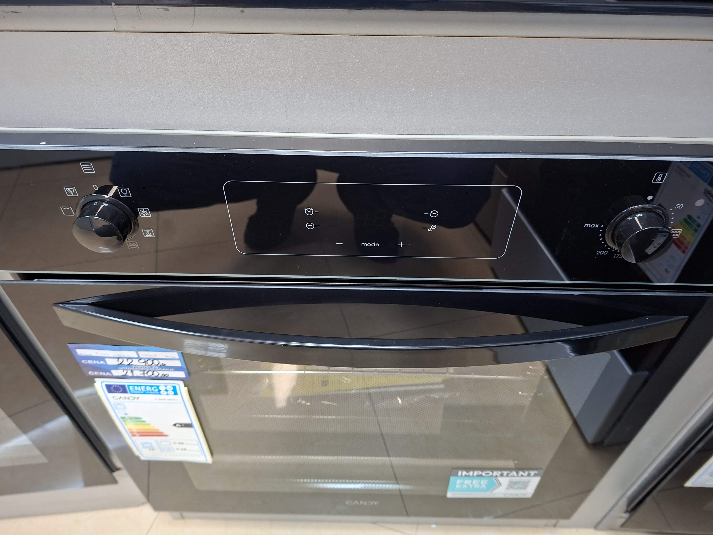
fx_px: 474
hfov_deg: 73.9
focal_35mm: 23
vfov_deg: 58.9
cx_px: 356
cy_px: 268
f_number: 1.8
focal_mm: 5.54
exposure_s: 1/33
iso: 400
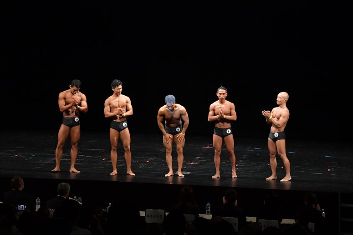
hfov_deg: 17.5
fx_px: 1147
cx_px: 176
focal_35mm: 117
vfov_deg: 11.7
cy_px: 118
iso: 3200
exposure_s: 1/400
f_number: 5.6
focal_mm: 78
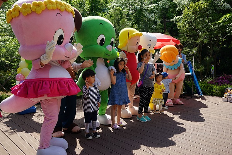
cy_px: 78
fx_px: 206
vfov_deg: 41.1
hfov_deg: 58.7
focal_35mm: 32
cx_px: 116
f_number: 9
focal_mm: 32
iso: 100
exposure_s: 1/100
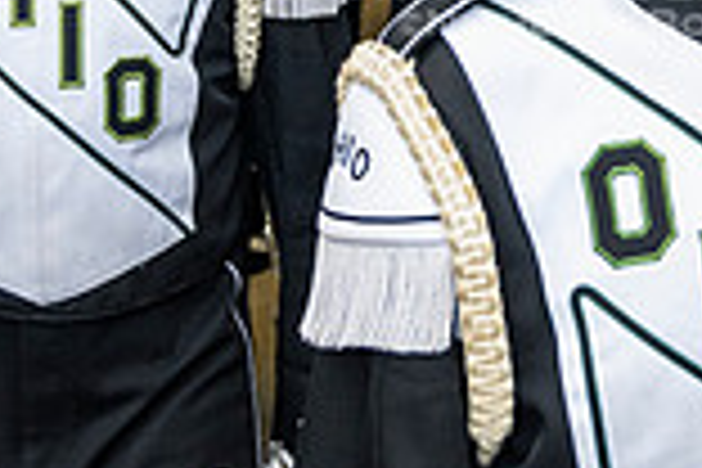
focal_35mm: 89
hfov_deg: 22.5
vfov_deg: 14.6
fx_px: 1735
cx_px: 585
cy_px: -178
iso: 1600
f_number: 4
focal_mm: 24
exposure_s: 1/800
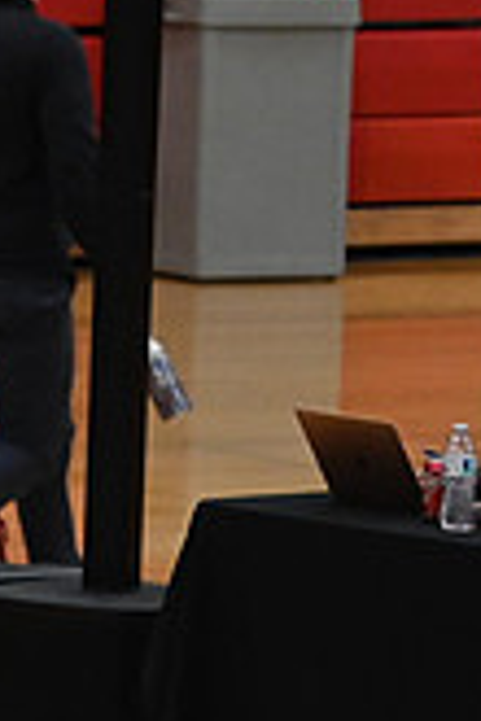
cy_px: 745
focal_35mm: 710
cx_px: -713
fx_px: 14228
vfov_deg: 2.9
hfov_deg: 1.9
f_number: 4
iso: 3200
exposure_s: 1/250
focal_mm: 135
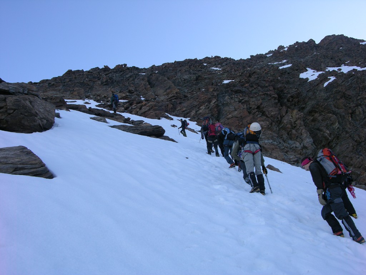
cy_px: 138
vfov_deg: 40.7
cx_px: 183
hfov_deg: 52.6
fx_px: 370
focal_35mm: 35
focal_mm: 8.9
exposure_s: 1/111
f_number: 4.5
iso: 50
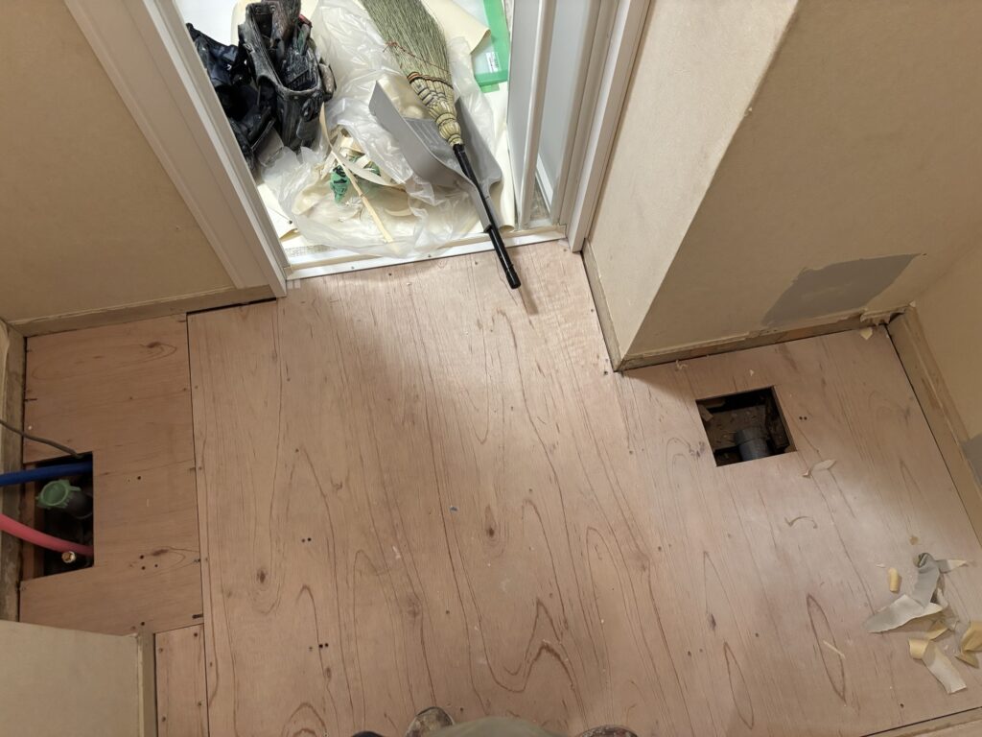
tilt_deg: -67.3
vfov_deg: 53.1
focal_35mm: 26
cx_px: 491
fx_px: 738
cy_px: 368
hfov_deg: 67.3
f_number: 1.6
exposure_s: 1/50
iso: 400
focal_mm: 5.96
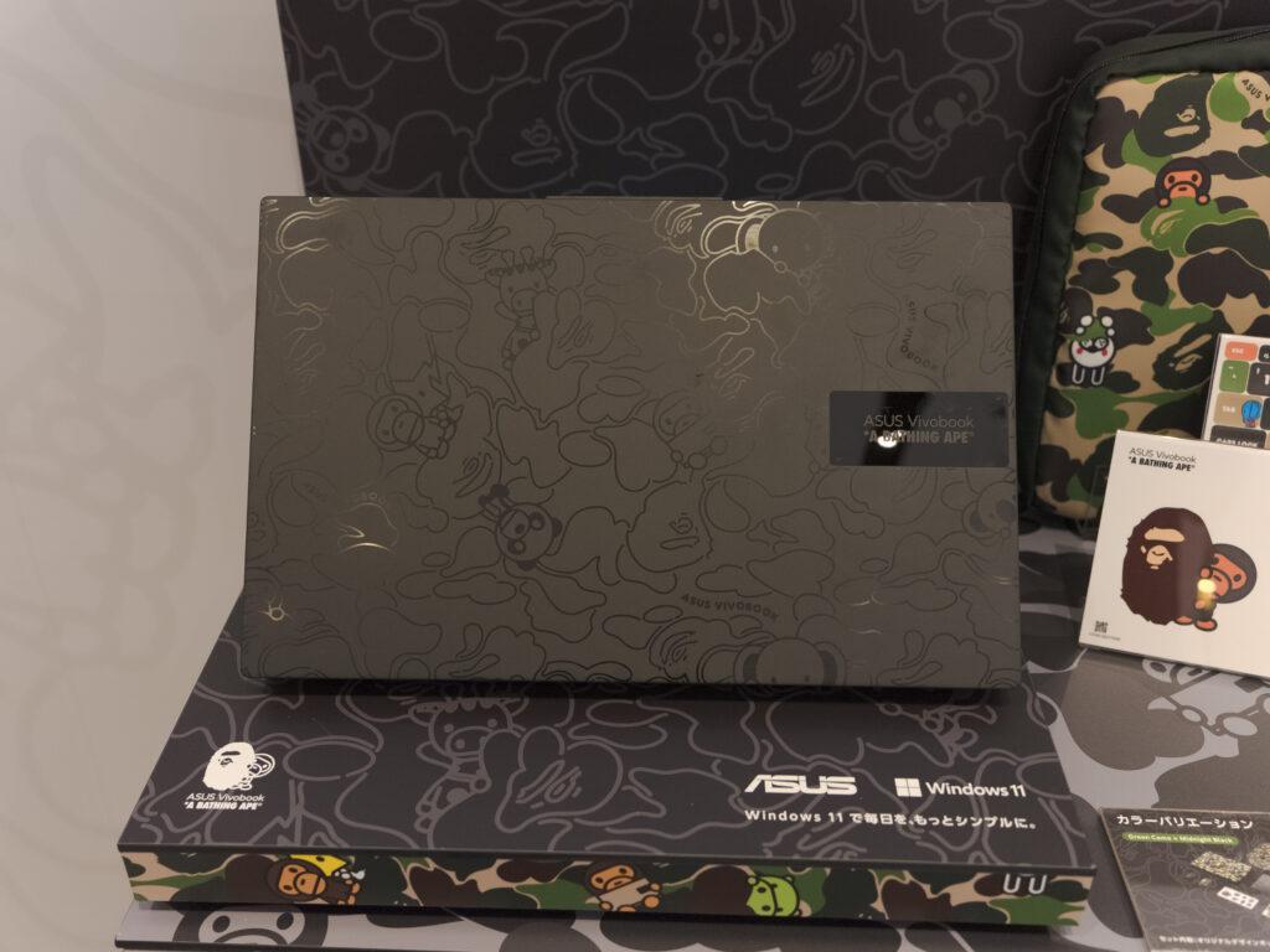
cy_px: 476
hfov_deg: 57.8
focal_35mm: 31
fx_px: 1149
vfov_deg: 45.0
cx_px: 635
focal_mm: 29
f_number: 4
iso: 1000
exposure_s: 1/50
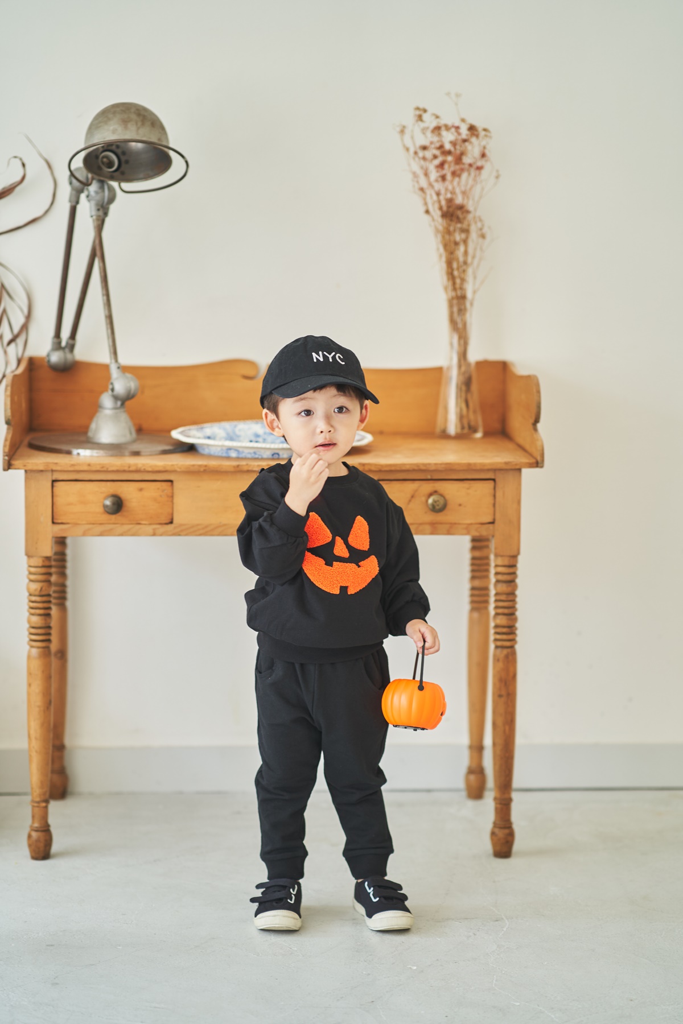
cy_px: 512
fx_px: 2419
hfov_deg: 16.1
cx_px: 342
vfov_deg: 23.9
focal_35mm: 85
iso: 250
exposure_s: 1/200
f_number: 1.8
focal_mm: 85
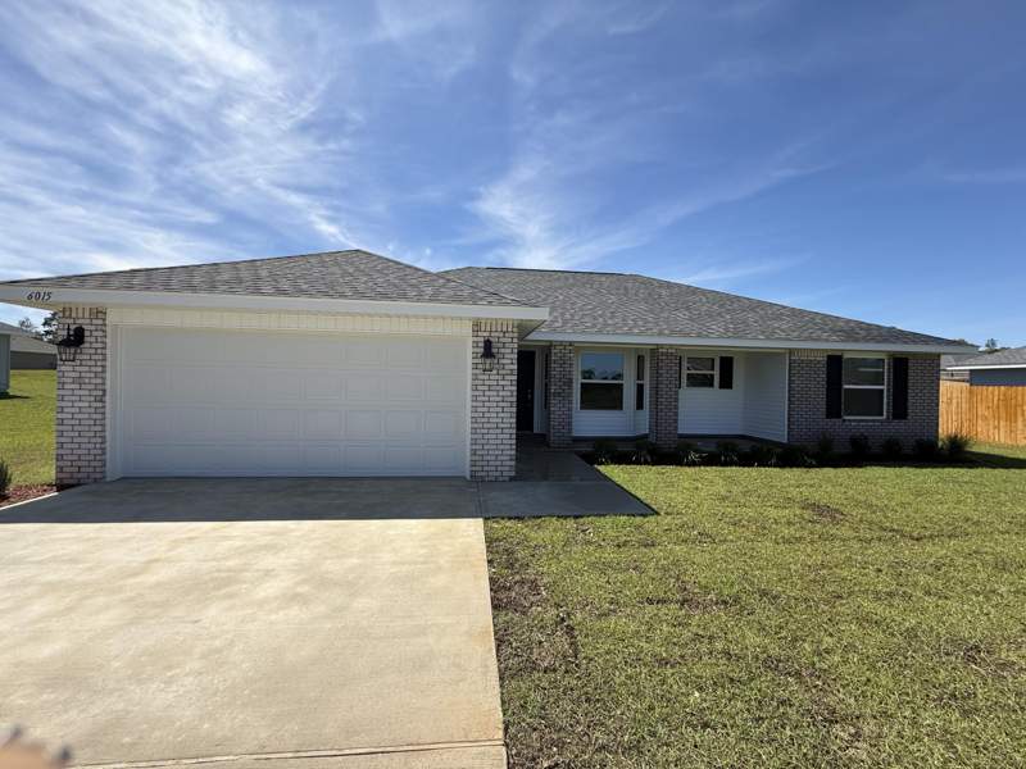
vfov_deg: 85.7
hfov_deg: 102.1
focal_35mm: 14
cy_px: 384
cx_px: 513
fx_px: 415
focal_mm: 2.22
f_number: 2.2
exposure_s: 1/1795
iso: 50
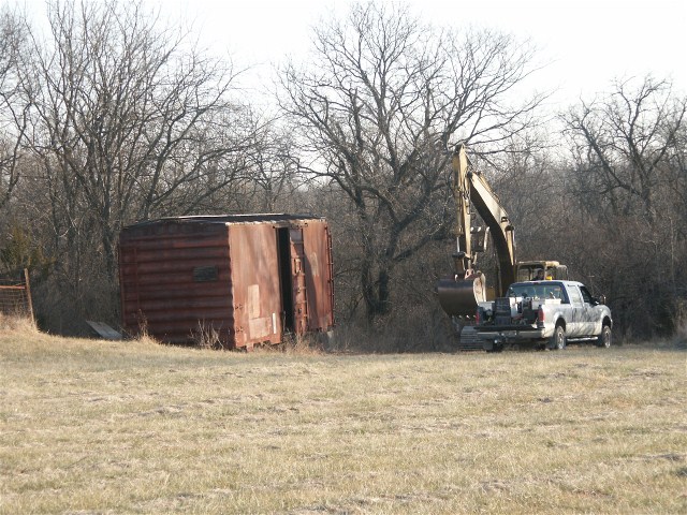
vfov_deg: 11.9
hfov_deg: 15.8
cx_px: 344
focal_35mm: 125
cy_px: 258
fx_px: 2481
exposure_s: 1/500
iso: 100
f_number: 3.5
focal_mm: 31.6
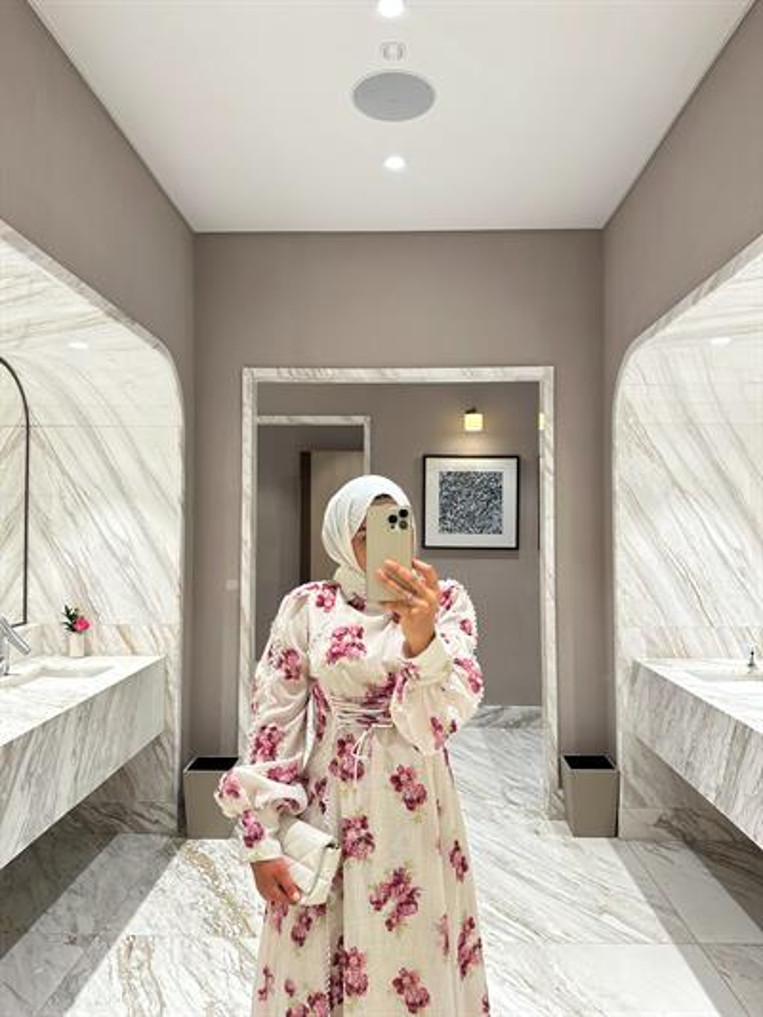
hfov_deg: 56.8
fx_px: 705
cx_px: 382
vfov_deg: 71.6
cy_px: 508
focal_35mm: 24
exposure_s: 1/50
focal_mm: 6.86
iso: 125
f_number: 1.78
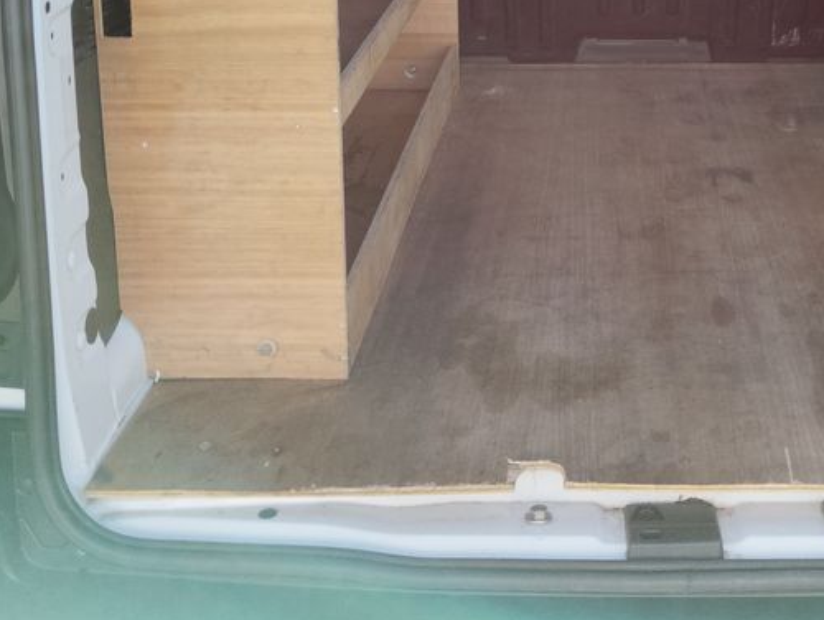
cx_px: 606
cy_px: 34
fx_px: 1382
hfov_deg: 32.6
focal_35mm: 58
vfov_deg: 24.4
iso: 50
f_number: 1.8
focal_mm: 4.25
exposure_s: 1/429
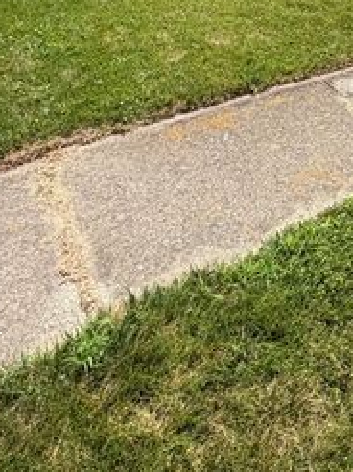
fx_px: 518
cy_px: 12
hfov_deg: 32.7
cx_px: 395
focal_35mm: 38
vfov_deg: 43.0
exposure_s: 1/770
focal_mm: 2.22
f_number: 2.2
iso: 32
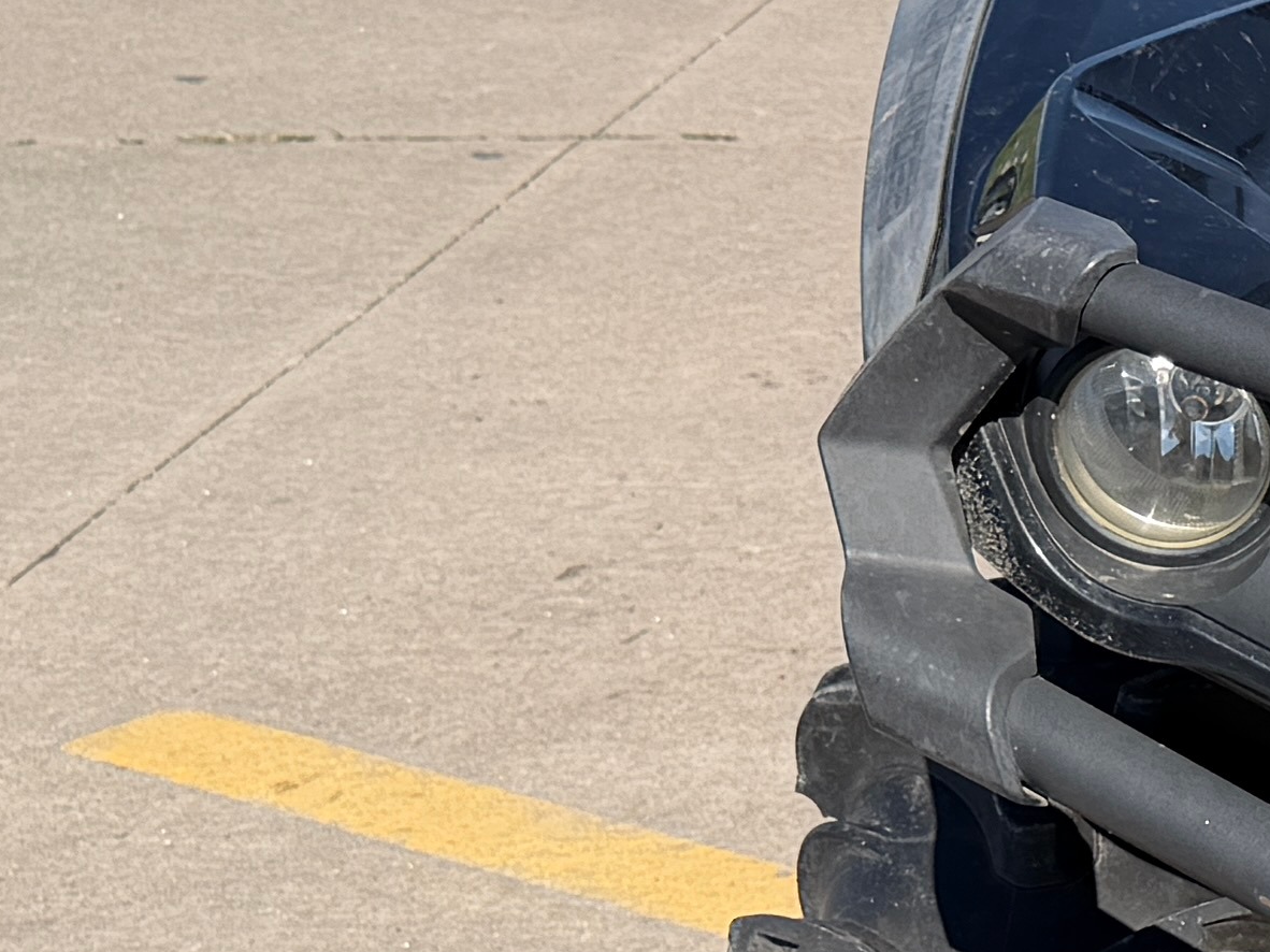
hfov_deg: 15.0
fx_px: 4255
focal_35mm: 116
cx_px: 2219
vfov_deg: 12.7
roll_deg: +0.2
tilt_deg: -22.1
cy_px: 702
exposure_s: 1/4167
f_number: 1.78
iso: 80
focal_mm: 6.76
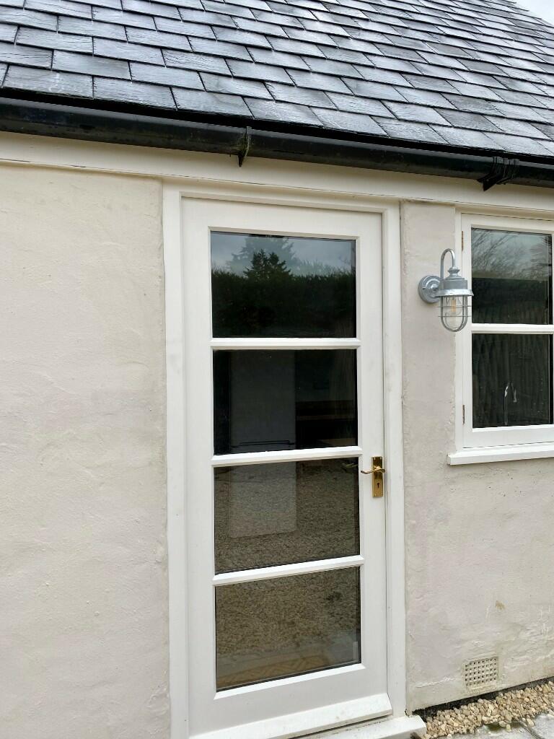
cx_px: 277
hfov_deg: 53.1
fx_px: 555
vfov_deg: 67.3
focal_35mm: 26
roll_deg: +0.8
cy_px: 370
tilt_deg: +0.2
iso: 32
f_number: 1.8
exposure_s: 1/249
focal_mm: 4.25
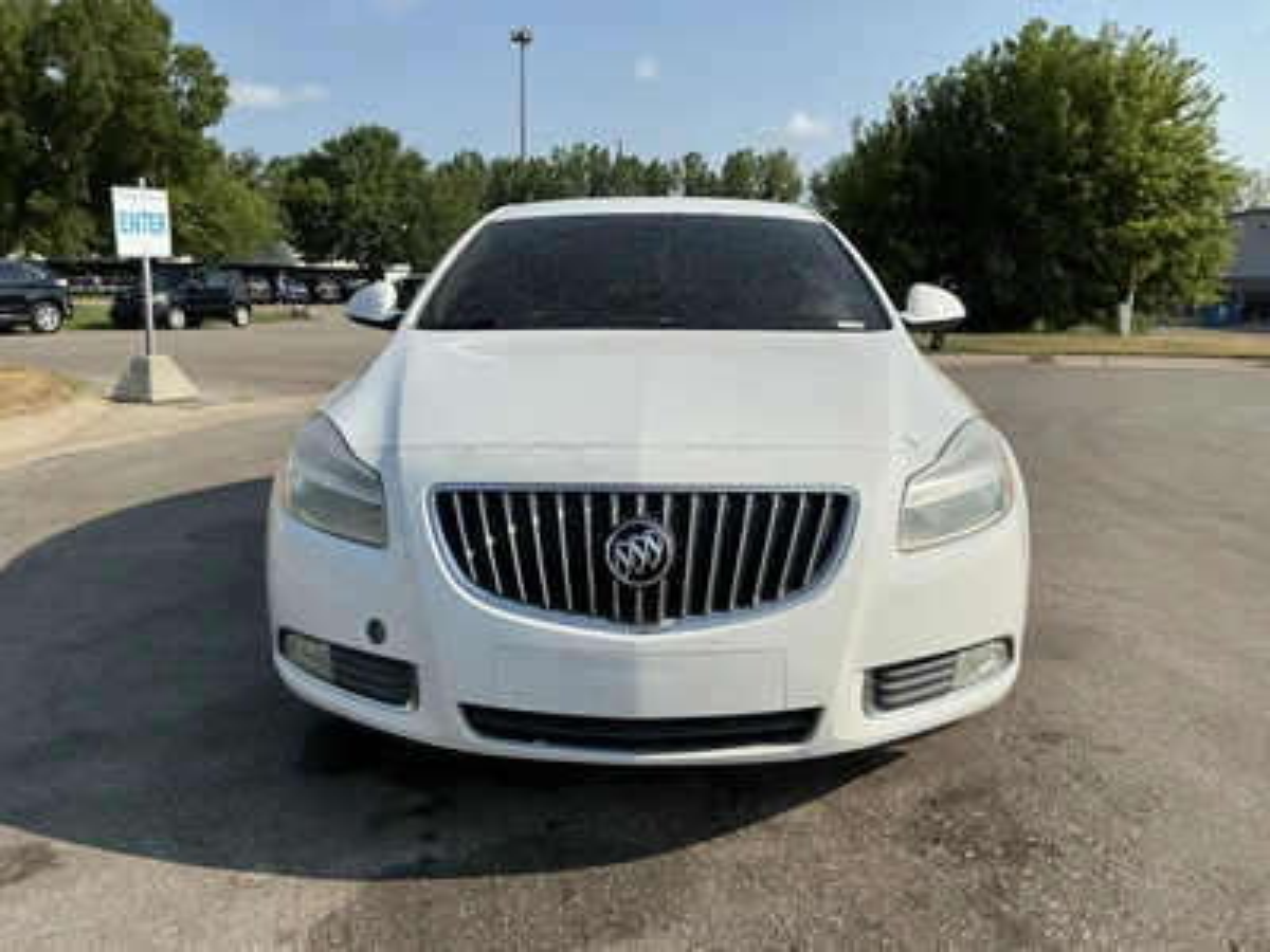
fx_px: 1027
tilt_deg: -5.7
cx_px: 635
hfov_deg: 63.4
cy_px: 476
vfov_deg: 49.7
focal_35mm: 28
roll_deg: -2.3
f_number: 1.8
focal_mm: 3
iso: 25
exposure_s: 1/2667
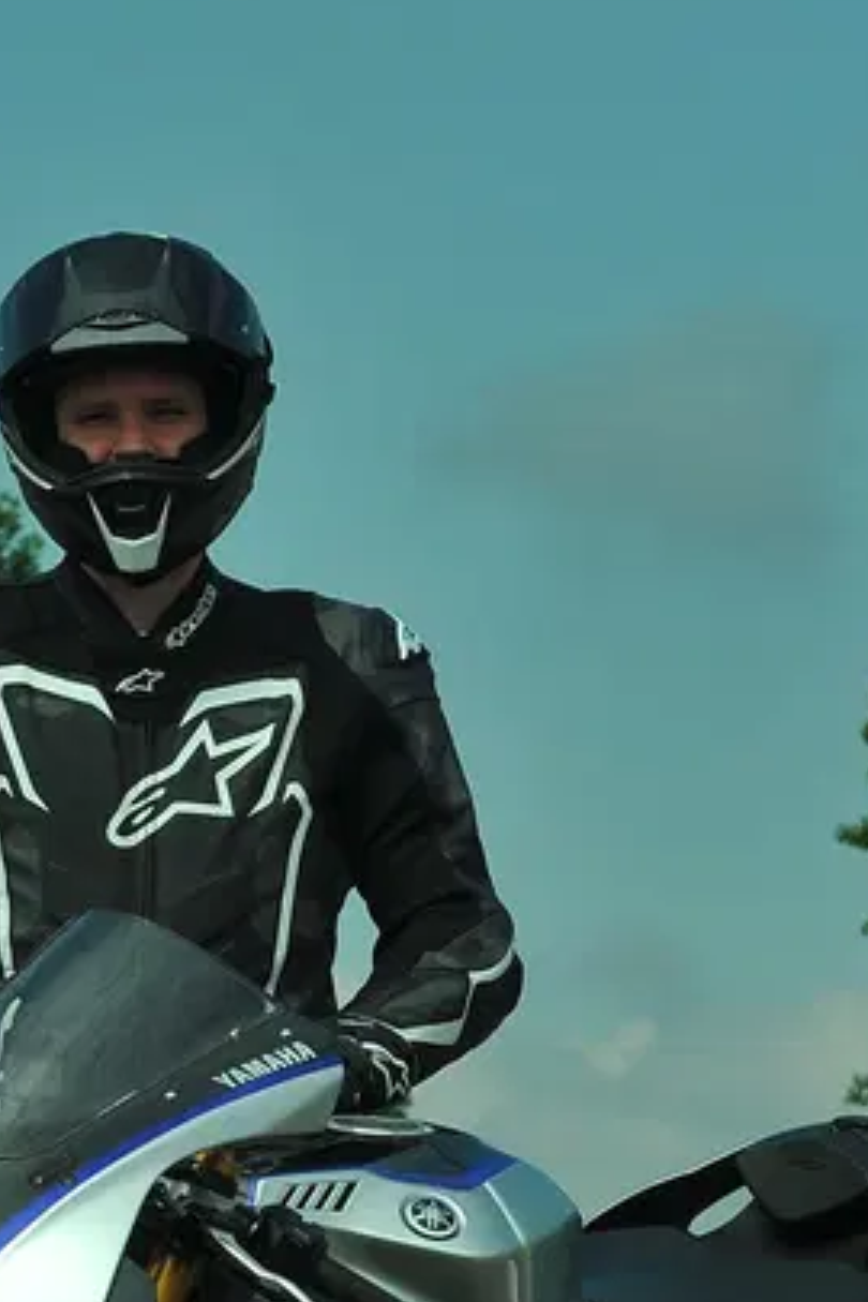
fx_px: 10921
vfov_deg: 6.8
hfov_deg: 4.6
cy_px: 1027
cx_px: 273
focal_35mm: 302
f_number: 8
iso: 320
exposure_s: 1/800
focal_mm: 102
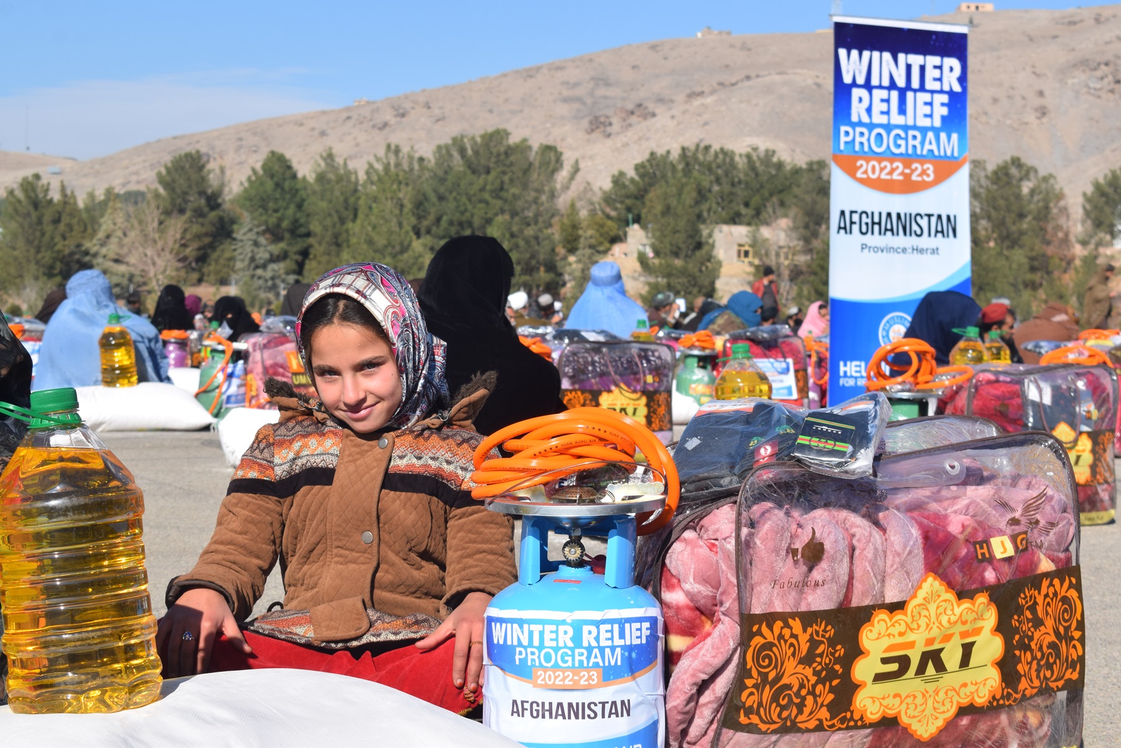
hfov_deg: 24.6
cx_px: 560
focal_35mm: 82
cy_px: 374
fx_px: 2569
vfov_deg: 16.6
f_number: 10
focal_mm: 55
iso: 200
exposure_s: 1/400
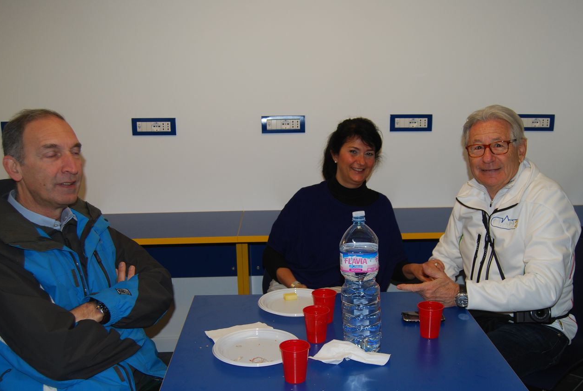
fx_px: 616
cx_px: 319
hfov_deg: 50.6
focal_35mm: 38
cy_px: 247
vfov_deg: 35.0
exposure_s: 1/60
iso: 200
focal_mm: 20
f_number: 3.8
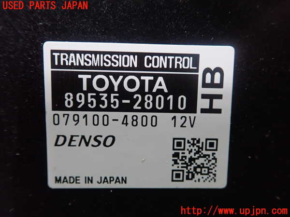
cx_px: 145
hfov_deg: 60.0
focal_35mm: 30
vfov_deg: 46.8
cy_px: 108
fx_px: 251
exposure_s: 1/125
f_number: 2.3
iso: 640
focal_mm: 5.5
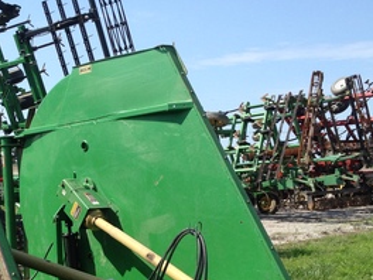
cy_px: 232
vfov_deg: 20.2
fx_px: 776
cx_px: 105
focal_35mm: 72
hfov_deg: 26.8
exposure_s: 1/1284
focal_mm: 4.28
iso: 64
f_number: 2.4
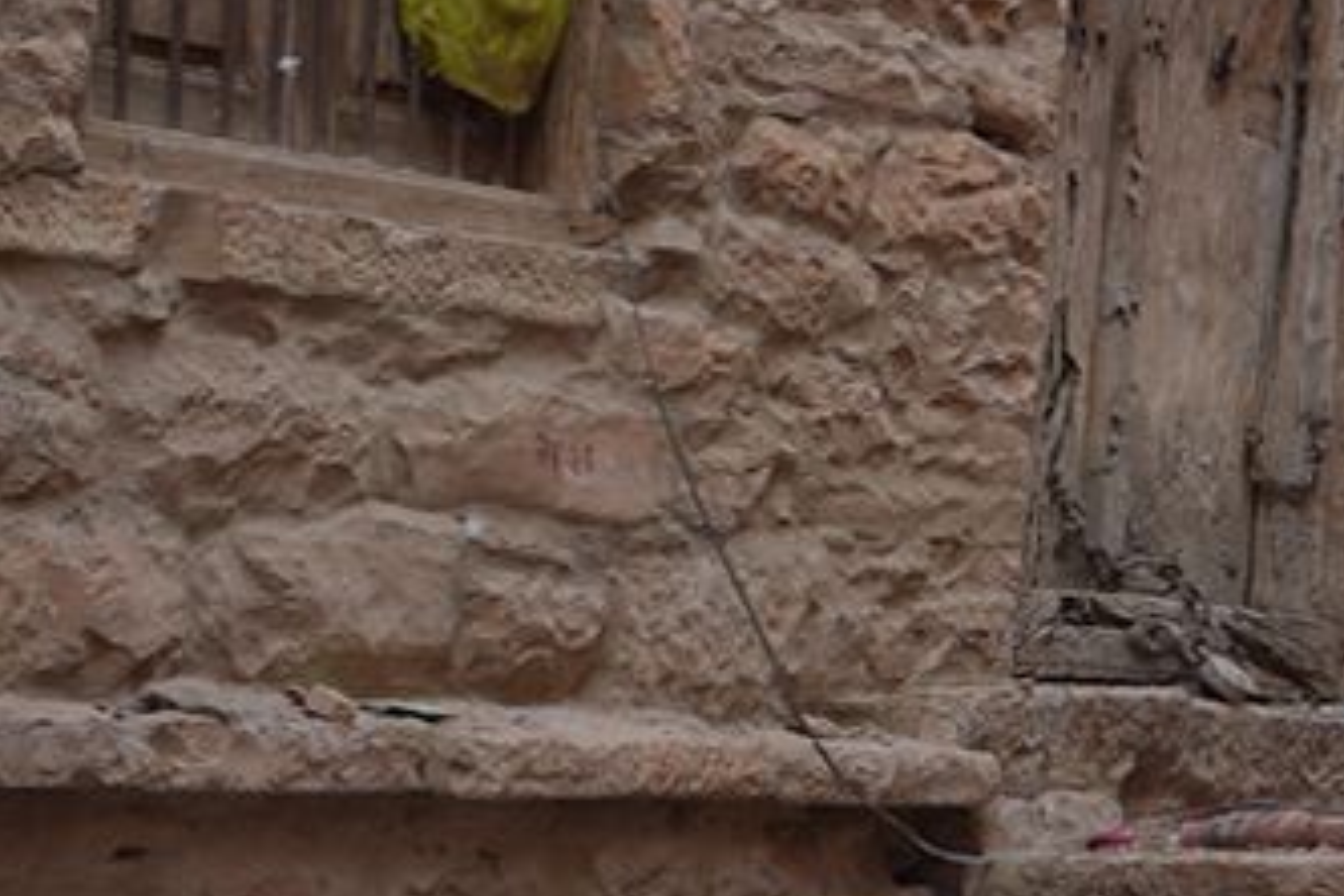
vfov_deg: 9.5
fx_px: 5376
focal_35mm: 144
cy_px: 198
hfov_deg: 11.2
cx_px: 3507
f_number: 7.1
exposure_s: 1/100
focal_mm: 24
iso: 100
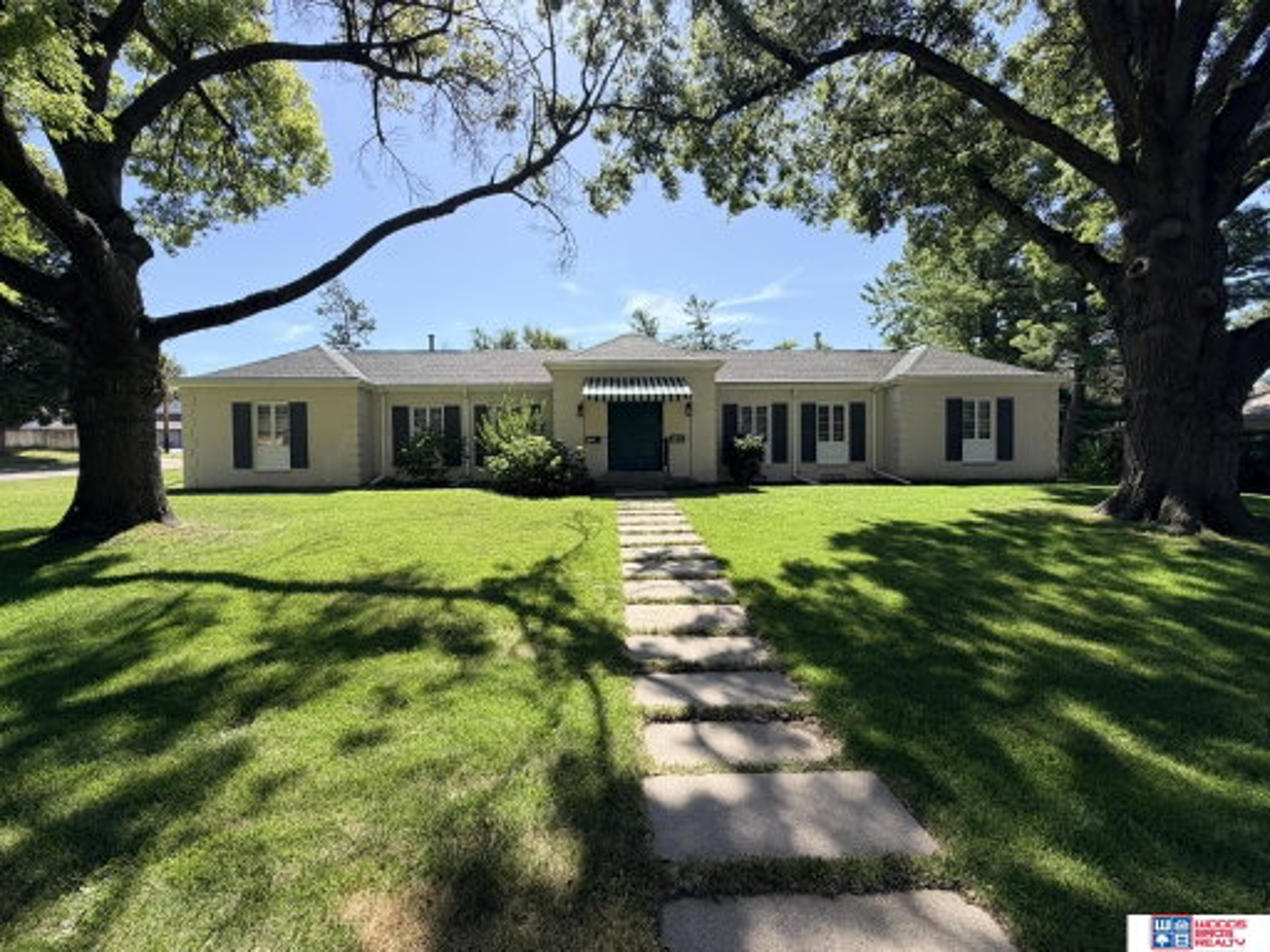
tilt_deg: -0.6
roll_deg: +0.2
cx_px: 635
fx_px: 514
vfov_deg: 85.7
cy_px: 476
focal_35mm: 14
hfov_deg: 102.1
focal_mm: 2.22
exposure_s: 1/770
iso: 40
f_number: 2.2
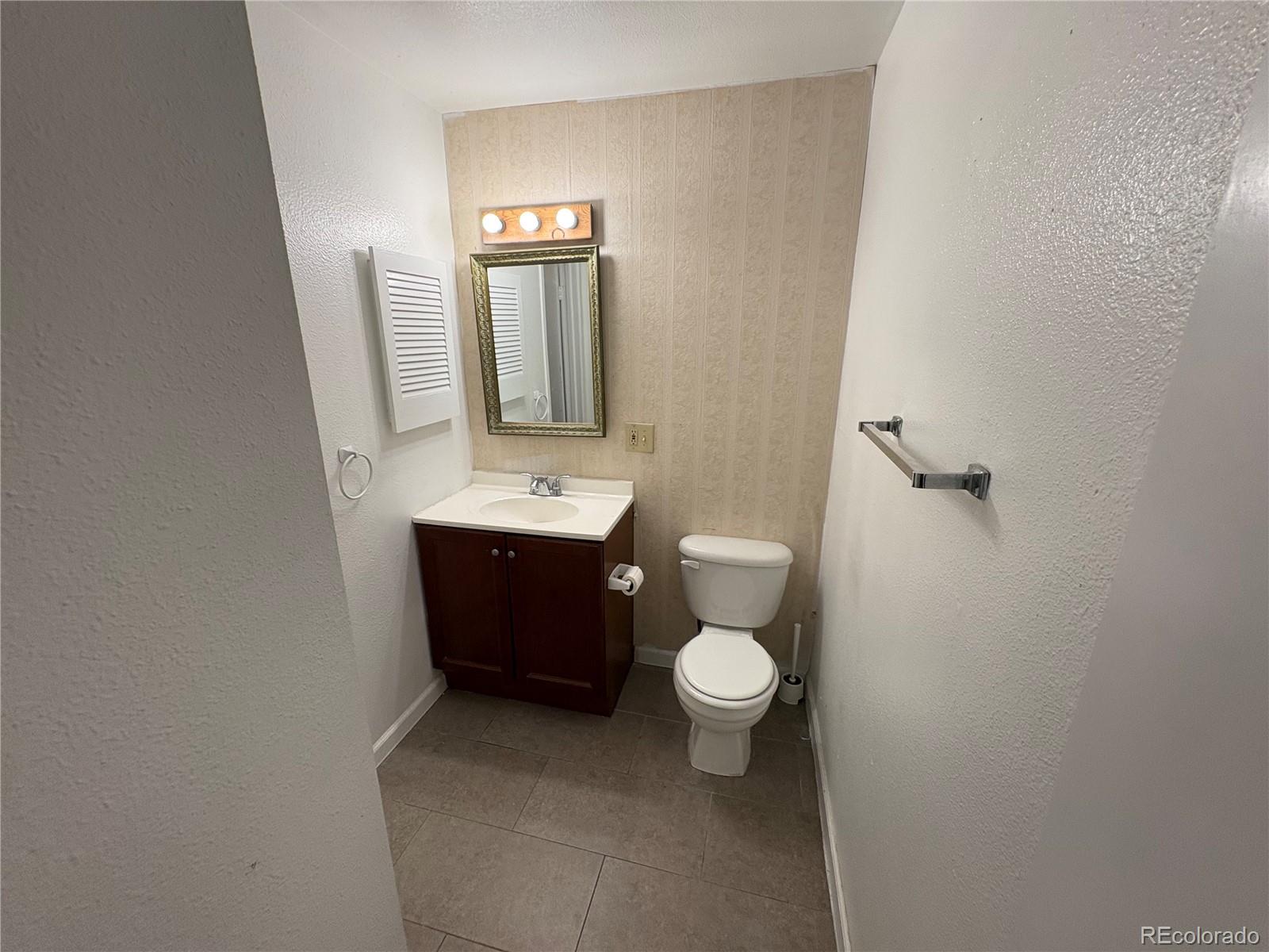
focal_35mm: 14
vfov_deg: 85.7
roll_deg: +1.4
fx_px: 513
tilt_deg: -14.2
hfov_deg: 102.1
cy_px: 476
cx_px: 634
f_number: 2.2
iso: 125
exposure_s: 1/120
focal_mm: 2.22
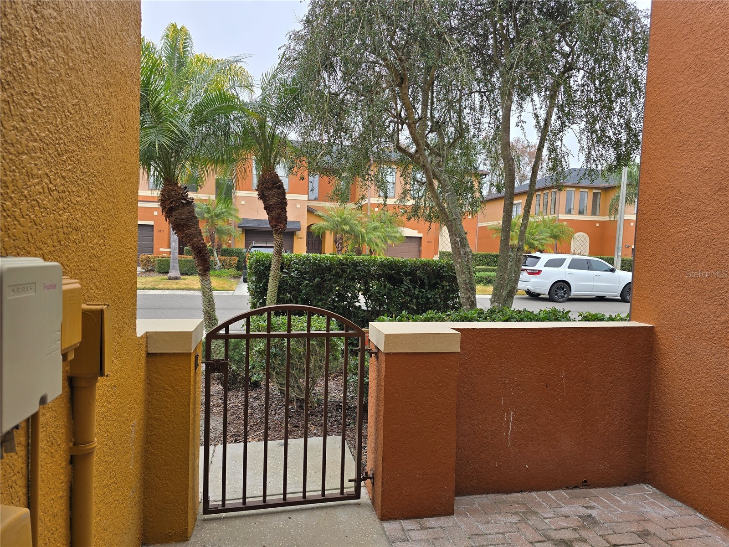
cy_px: 274
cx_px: 364
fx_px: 484
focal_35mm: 23
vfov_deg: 58.9
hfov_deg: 73.9
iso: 12
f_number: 1.7
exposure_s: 1/223
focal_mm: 6.3
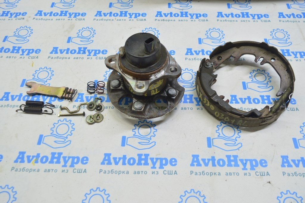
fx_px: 267
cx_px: 152
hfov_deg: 59.5
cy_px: 102
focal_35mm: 32
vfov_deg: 41.6
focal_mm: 21
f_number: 5.6
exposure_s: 1/20
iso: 400
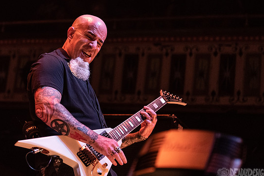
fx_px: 770
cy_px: 53
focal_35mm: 105
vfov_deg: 13.0
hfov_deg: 19.4
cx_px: 87
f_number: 3.2
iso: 2500
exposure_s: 1/640
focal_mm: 70
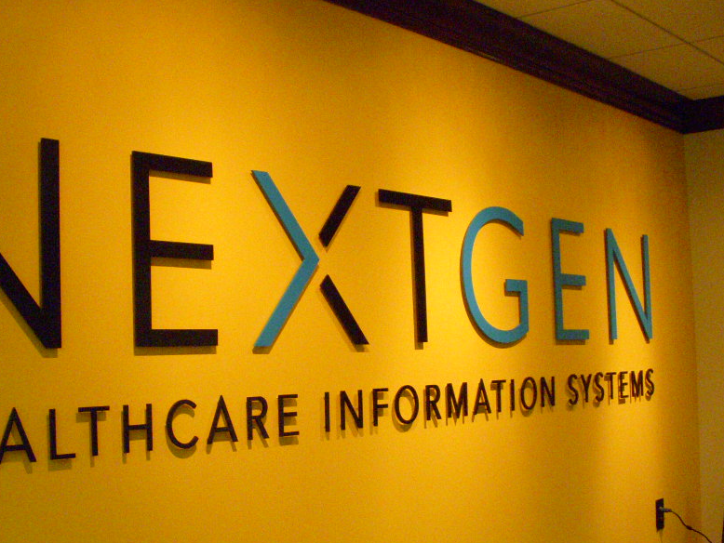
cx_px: 284
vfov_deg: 29.1
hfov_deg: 38.0
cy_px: 303
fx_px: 1046
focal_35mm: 50
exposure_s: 1/125
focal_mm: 6.3
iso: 1250
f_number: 3.3
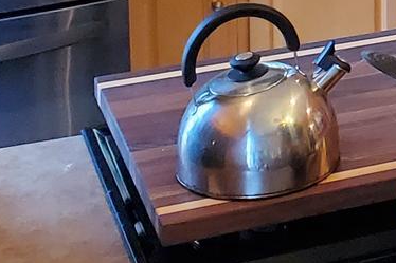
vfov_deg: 8.5
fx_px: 1627
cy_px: -343
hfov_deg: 12.6
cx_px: 730
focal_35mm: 148
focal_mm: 4.3
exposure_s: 1/120
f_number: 2.4
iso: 320
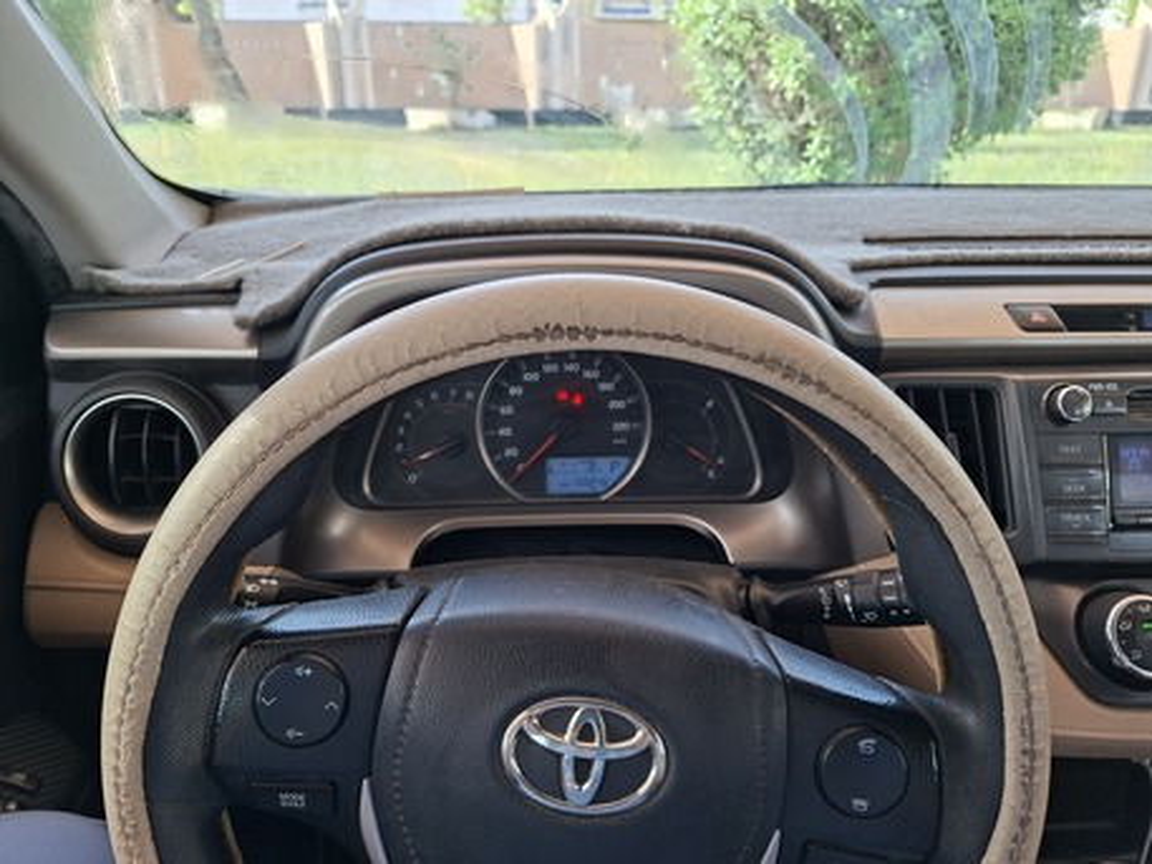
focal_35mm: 23
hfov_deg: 73.9
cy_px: 432
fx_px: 766
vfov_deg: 58.9
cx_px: 576
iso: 50
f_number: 1.8
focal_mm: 5.54
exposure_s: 1/122
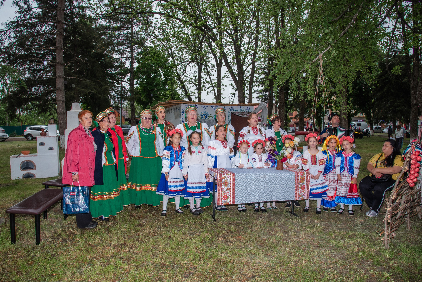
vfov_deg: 49.6
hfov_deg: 69.3
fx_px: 305
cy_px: 133
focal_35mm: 26
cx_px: 201
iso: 500
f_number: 8
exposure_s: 1/160
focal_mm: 24
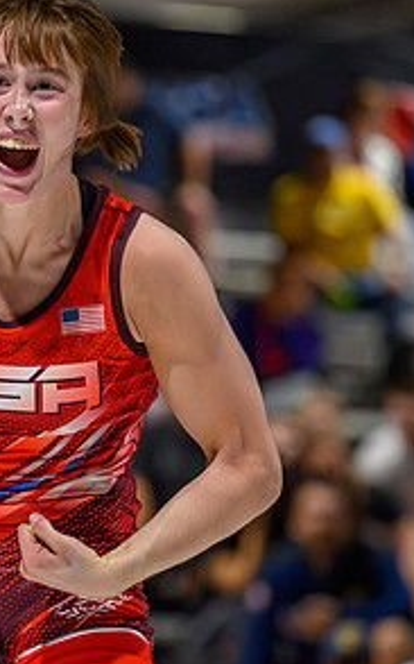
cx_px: -138
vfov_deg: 5.4
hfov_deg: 3.4
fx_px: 7026
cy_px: 493
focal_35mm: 389
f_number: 2.8
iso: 6400
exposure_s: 1/640
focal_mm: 135
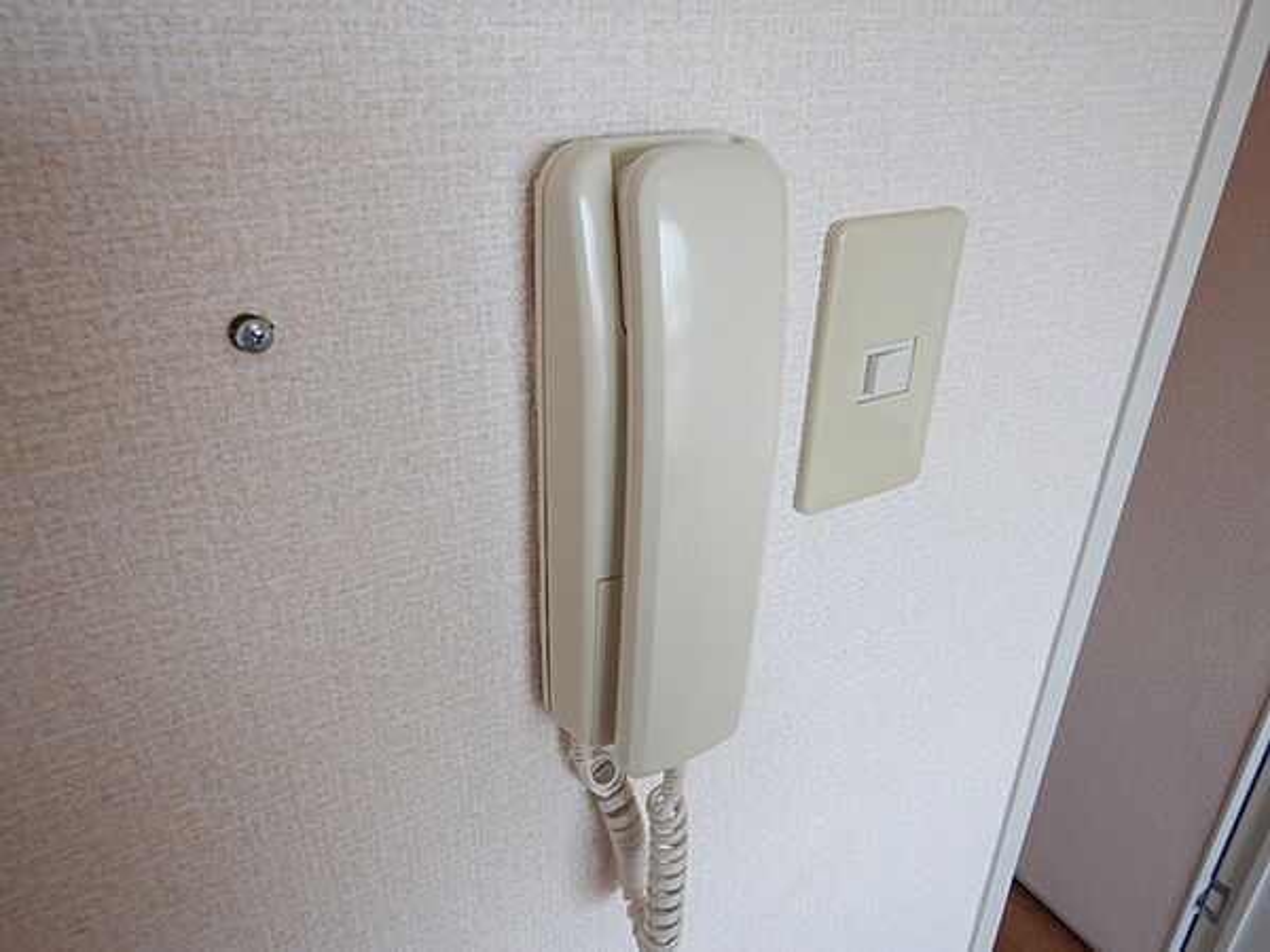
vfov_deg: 56.8
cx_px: 635
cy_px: 476
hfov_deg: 71.6
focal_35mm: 24
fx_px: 881
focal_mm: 4.3
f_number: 2.8
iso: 125
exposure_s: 1/60
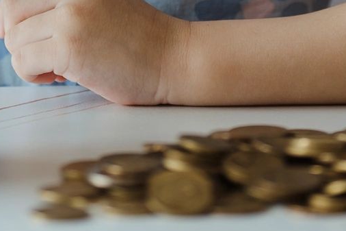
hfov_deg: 8.1
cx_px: 157
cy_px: -338
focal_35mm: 253
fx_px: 2431
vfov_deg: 5.2
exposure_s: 1/250
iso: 125
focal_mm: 50
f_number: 2
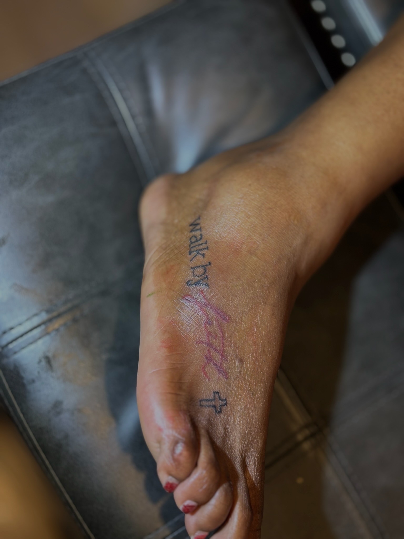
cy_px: 270
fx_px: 809
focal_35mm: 52
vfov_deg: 36.8
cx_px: 202
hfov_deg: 28.0
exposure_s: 1/60
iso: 100
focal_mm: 5.96
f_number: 1.6
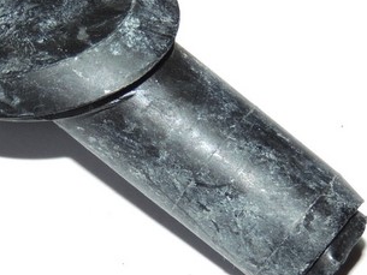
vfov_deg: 9.5
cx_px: 114
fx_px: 1665
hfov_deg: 12.6
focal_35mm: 157
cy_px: 130
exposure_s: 1/60
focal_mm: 13.3
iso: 100
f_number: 3.9
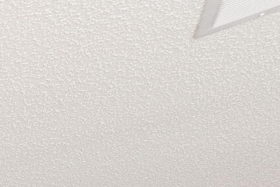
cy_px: 567
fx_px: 770
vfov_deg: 10.1
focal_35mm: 99
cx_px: -658
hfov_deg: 10.1
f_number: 5
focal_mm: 14
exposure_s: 1/80
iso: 400
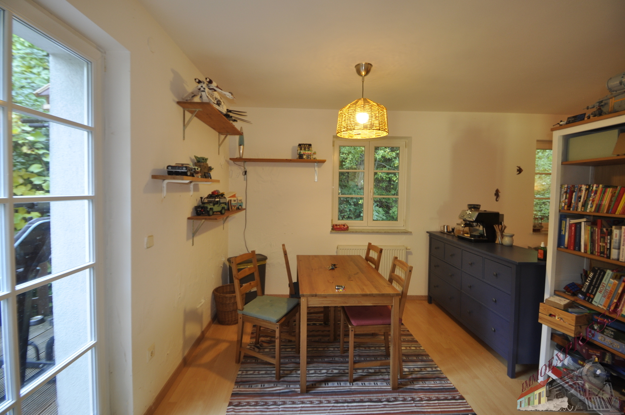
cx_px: 312
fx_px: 260
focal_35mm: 15
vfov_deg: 77.2
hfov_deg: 100.5
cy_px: 208
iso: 250
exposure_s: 1/15
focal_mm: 10
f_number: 3.5
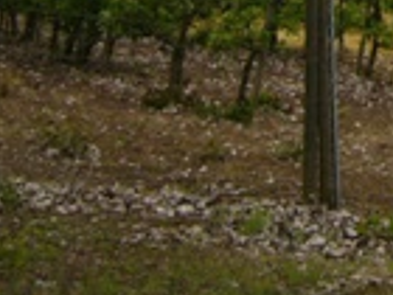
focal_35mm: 154
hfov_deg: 12.4
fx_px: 1748
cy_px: -249
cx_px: 539
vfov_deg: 9.2
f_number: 2.8
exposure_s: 1/400
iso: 100
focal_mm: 5.8
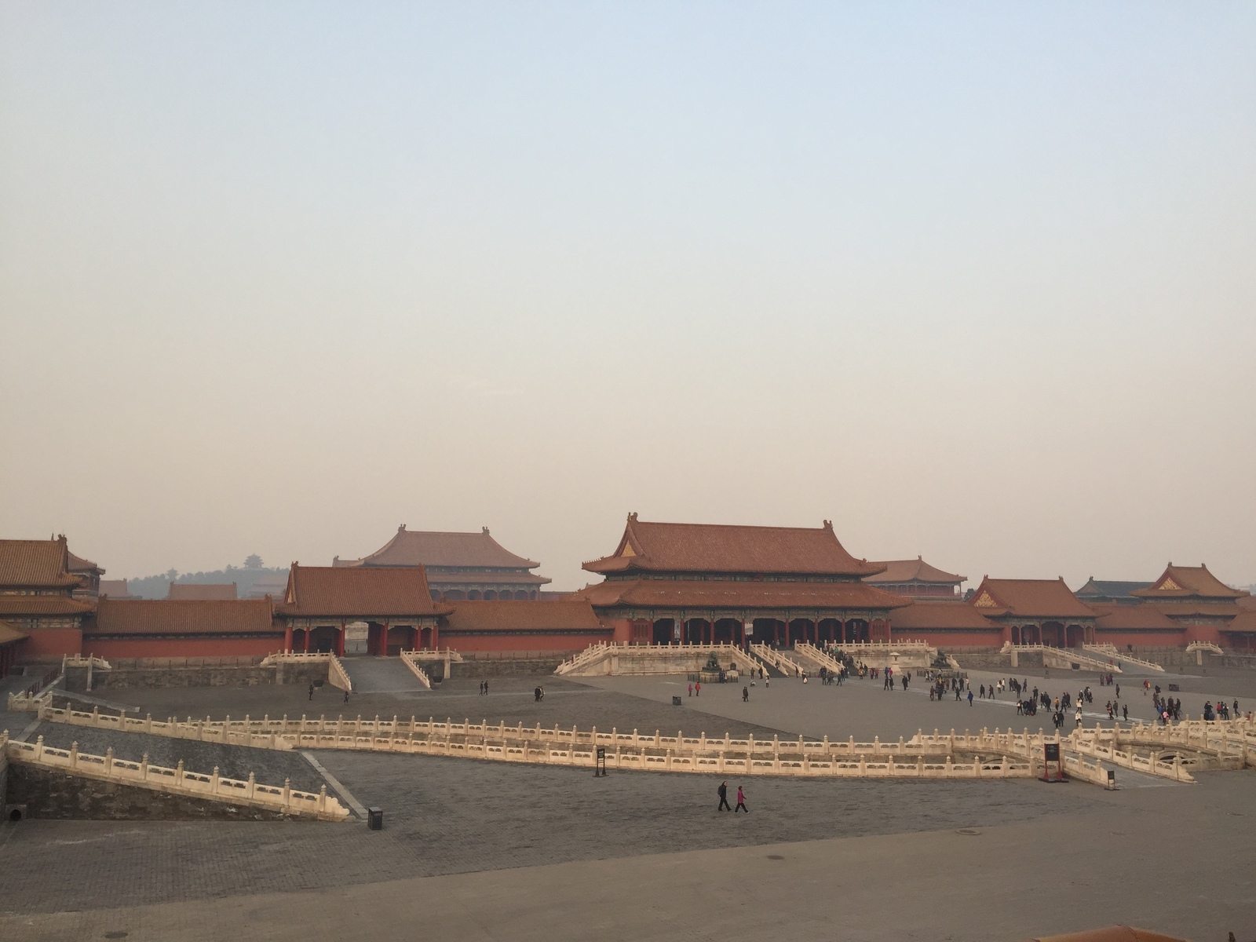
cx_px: 628
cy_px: 471
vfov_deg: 48.2
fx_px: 1052
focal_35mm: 29
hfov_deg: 61.7
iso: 32
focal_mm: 4.15
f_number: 2.2
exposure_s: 1/573
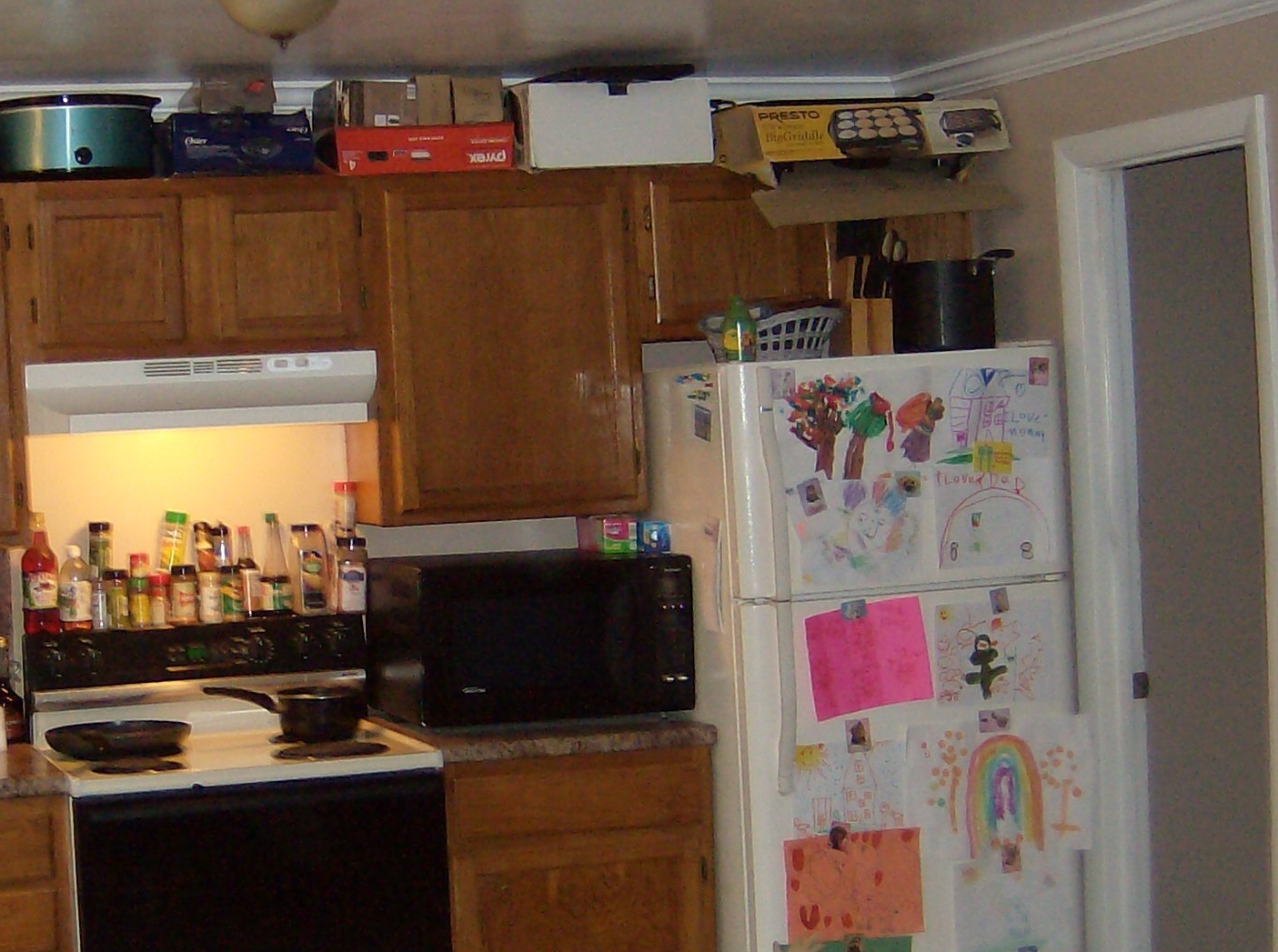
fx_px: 2431
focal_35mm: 66
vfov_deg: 22.2
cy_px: 518
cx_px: 275
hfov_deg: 28.9
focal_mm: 6
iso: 200
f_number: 2.8
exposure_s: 1/60
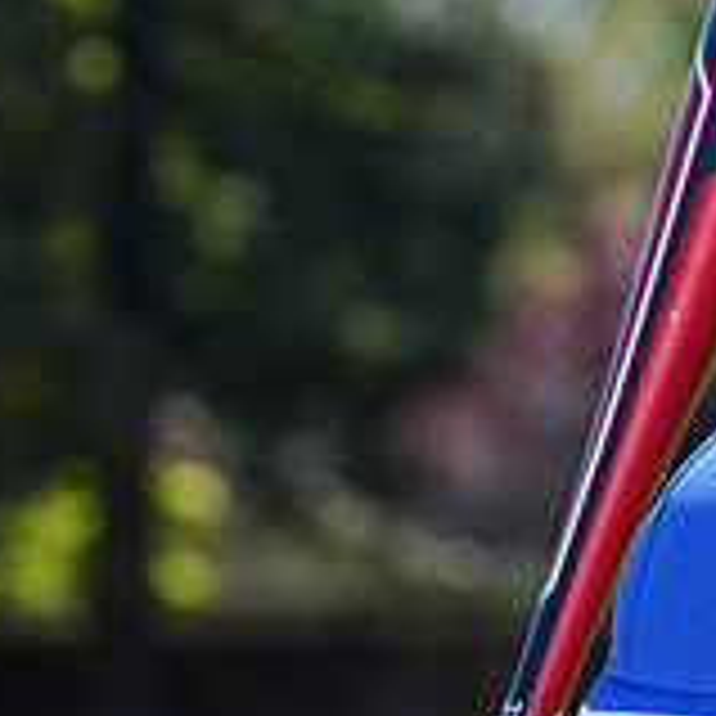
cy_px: 860
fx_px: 13175
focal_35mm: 563
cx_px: 768
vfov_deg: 3.1
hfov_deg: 3.1
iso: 200
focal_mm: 181
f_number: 9
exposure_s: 1/200
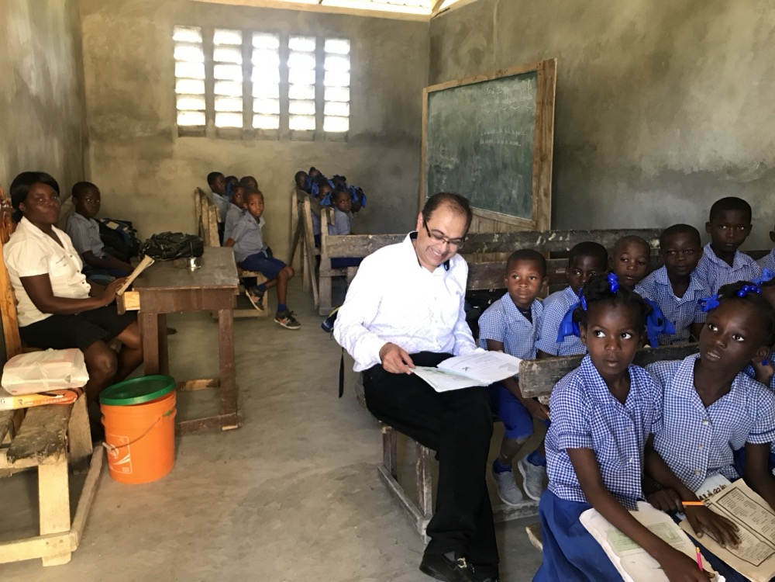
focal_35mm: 28
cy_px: 291
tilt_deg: -14.9
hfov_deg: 63.4
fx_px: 627
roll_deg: -1.3
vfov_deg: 49.7
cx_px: 388
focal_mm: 3.99
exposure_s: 1/15
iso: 64
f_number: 1.8
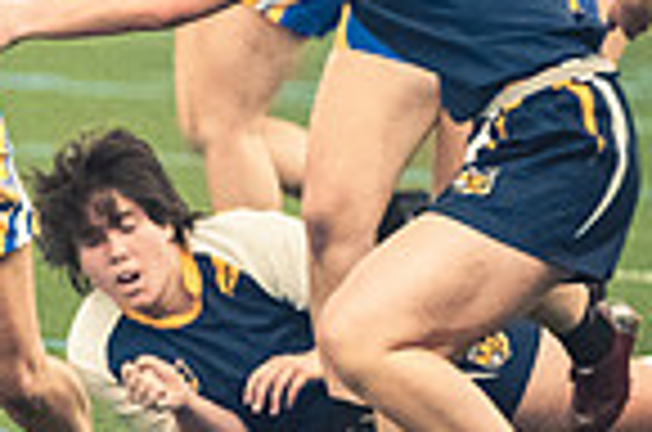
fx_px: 17855
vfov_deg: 1.4
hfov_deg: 2.1
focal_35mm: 988
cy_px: 374
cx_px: -369
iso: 12800
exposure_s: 1/500
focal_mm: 165
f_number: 2.8
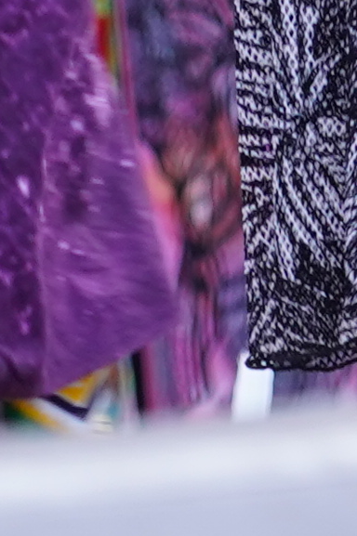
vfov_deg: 3.3
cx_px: 184
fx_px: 9144
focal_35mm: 614
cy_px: -1155
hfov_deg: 2.2
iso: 500
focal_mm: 59
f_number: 4
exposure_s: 1/160
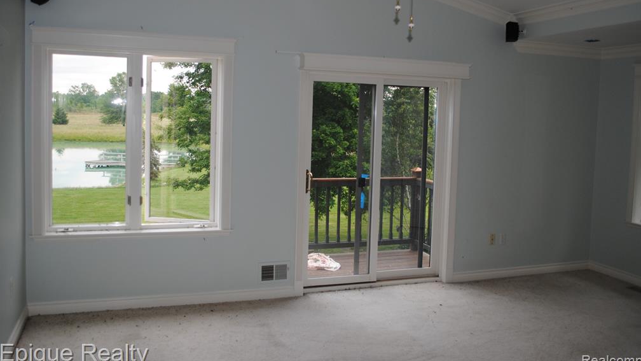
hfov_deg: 61.0
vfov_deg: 36.6
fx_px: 544
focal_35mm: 32
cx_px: 320
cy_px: 152
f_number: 3.8
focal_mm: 20
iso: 200
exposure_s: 1/60
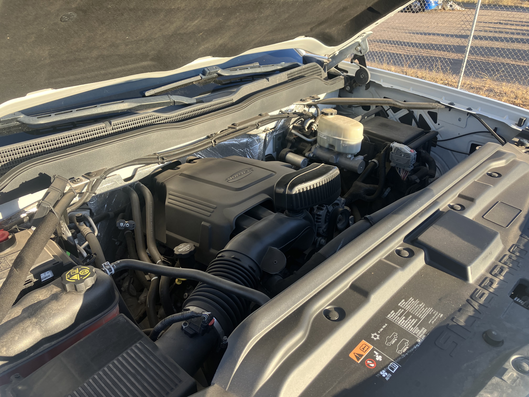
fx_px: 428
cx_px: 264
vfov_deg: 49.7
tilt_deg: -26.1
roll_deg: -0.1
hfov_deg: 63.4
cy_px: 198
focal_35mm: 28
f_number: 1.8
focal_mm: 3.99
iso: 25
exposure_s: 1/195
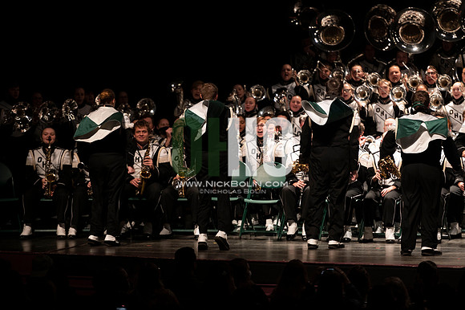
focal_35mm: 200
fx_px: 2582
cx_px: 232
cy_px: 155
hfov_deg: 10.3
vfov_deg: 6.9
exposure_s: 1/500
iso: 2500
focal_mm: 200
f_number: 2.8
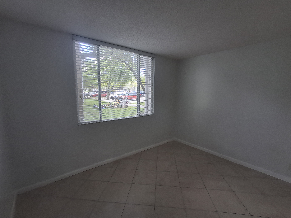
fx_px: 135
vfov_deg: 78.1
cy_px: 109
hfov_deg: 94.5
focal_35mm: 16
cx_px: 146
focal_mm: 1.64
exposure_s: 1/40
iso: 40
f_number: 2.2
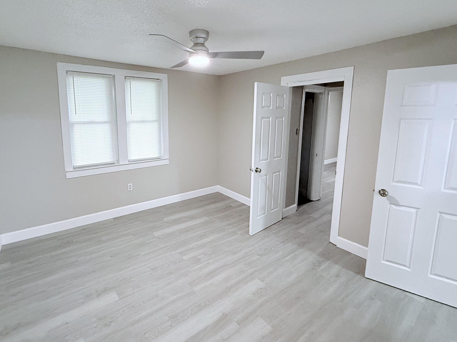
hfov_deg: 90.5
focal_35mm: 17
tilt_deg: -6.6
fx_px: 224
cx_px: 197
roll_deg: -0.1
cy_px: 144
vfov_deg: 74.2
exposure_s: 1/60
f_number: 2.2
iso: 500
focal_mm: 2.22
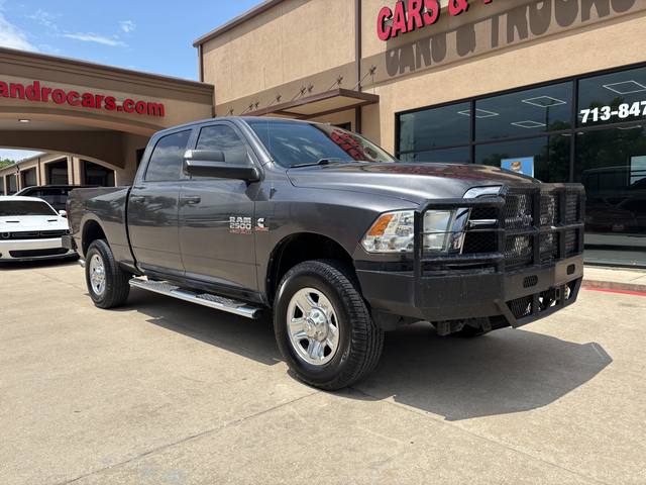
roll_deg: +0.9
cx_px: 323
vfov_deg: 53.1
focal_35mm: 26
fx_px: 485
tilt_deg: -4.4
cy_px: 242
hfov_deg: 67.3
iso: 50
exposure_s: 1/3205
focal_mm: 5.96
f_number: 1.6
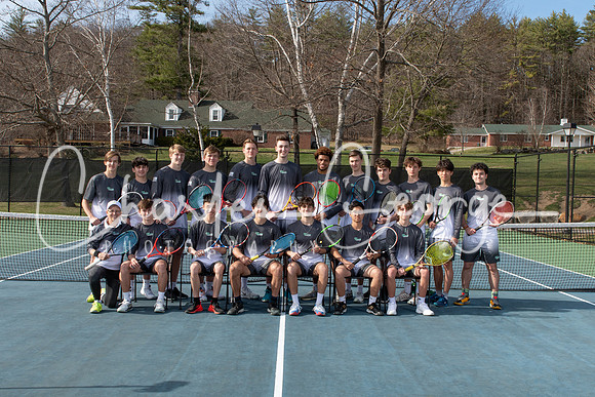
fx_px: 661
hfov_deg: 48.5
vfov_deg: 33.4
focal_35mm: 40
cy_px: 213
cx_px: 298
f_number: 8
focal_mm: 24
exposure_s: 1/200
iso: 100
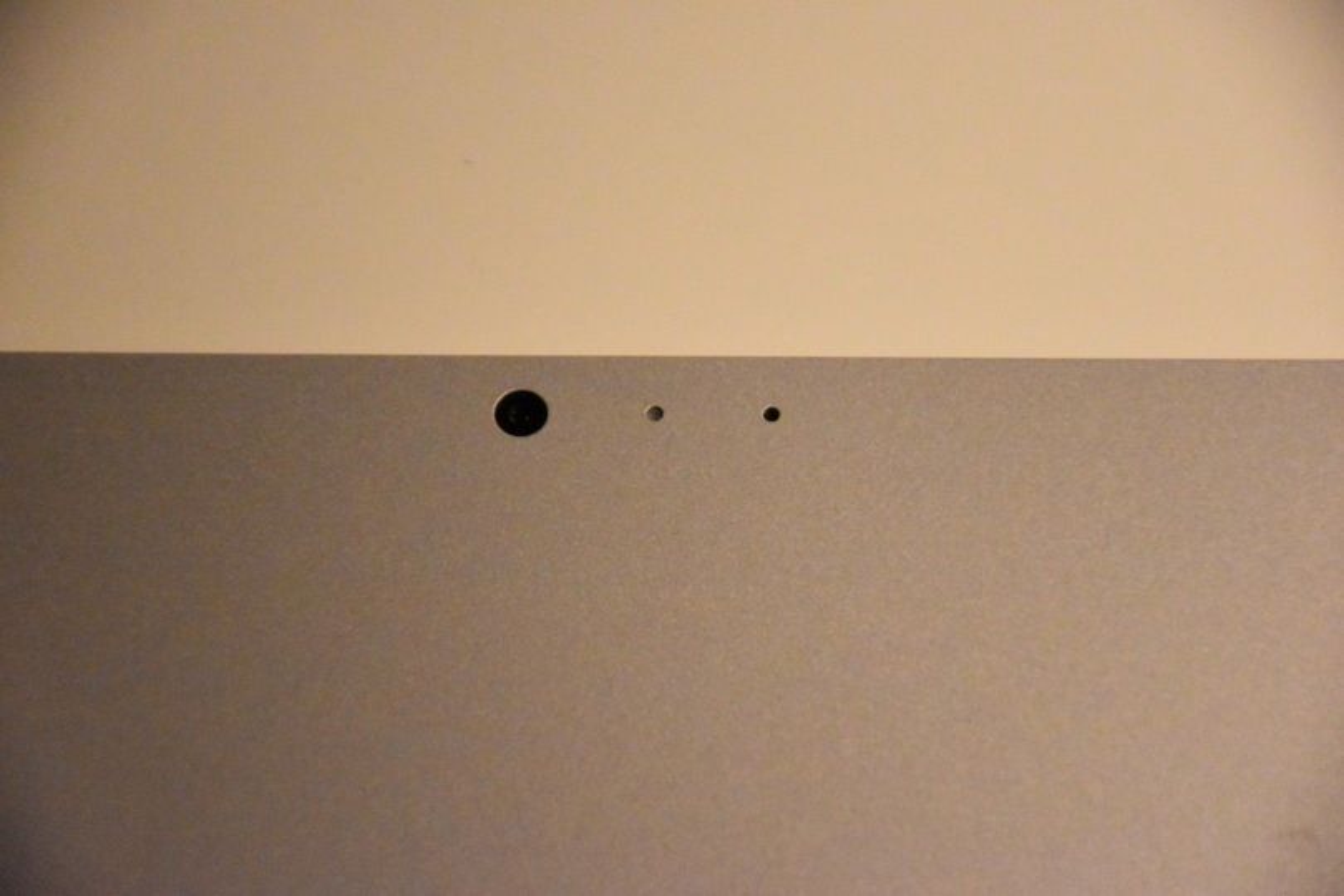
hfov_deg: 9.8
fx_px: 7839
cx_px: 672
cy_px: 448
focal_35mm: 210
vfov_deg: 6.5
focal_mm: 140
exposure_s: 1/500
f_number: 5.6
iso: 11400
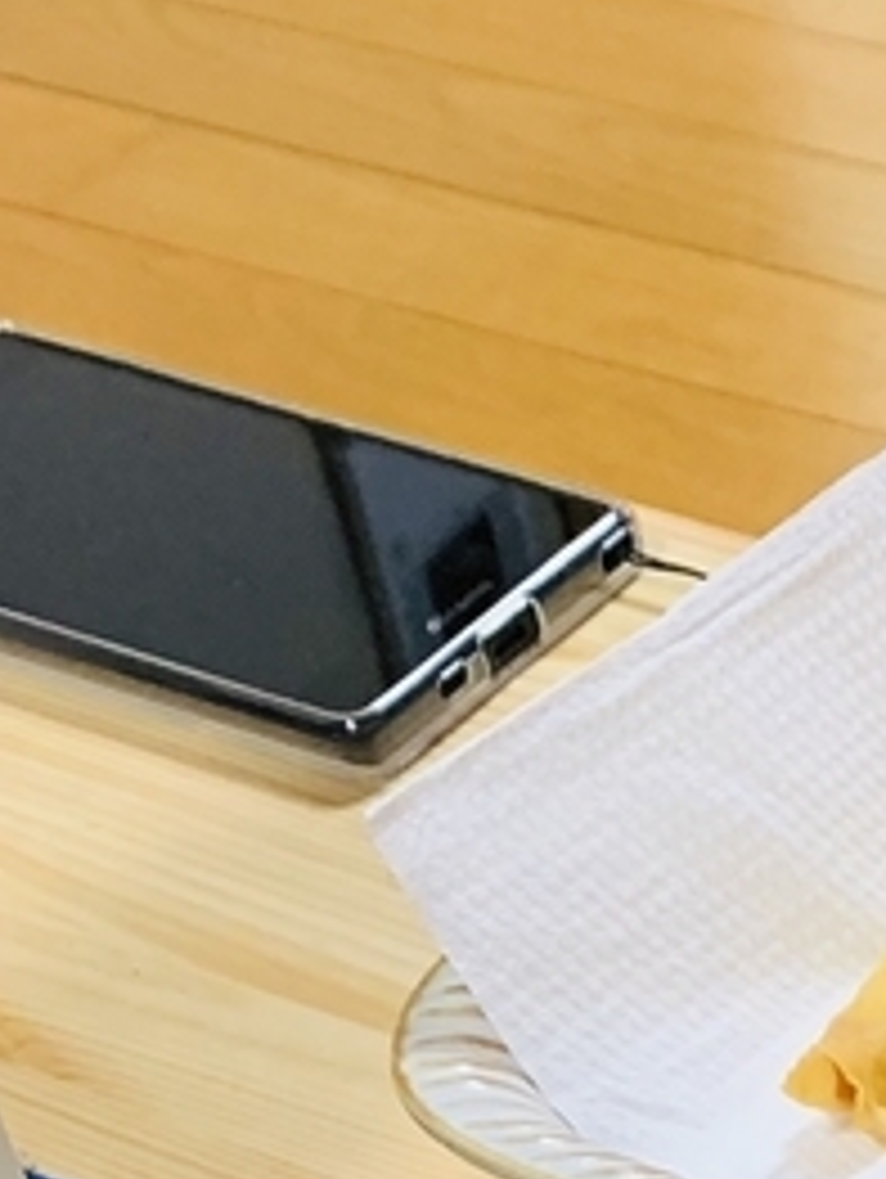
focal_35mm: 119
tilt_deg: -52.8
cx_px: 1817
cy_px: 2218
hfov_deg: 11.2
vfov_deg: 14.3
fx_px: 4054
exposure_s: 1/50
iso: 250
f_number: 1.8
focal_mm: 4.25
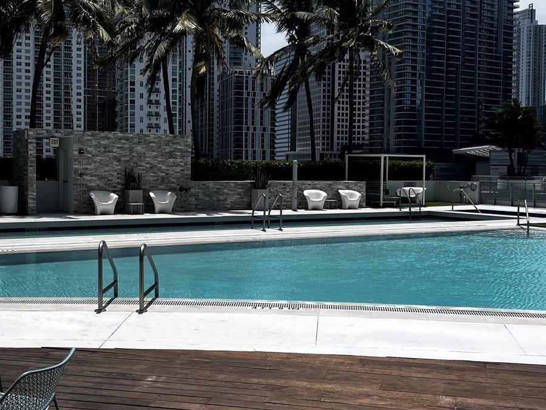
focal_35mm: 46
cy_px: 177
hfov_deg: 41.2
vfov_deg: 31.5
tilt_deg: -1.1
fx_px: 726
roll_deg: +1.2
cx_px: 243
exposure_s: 1/6897
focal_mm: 5.1
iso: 50
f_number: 1.6
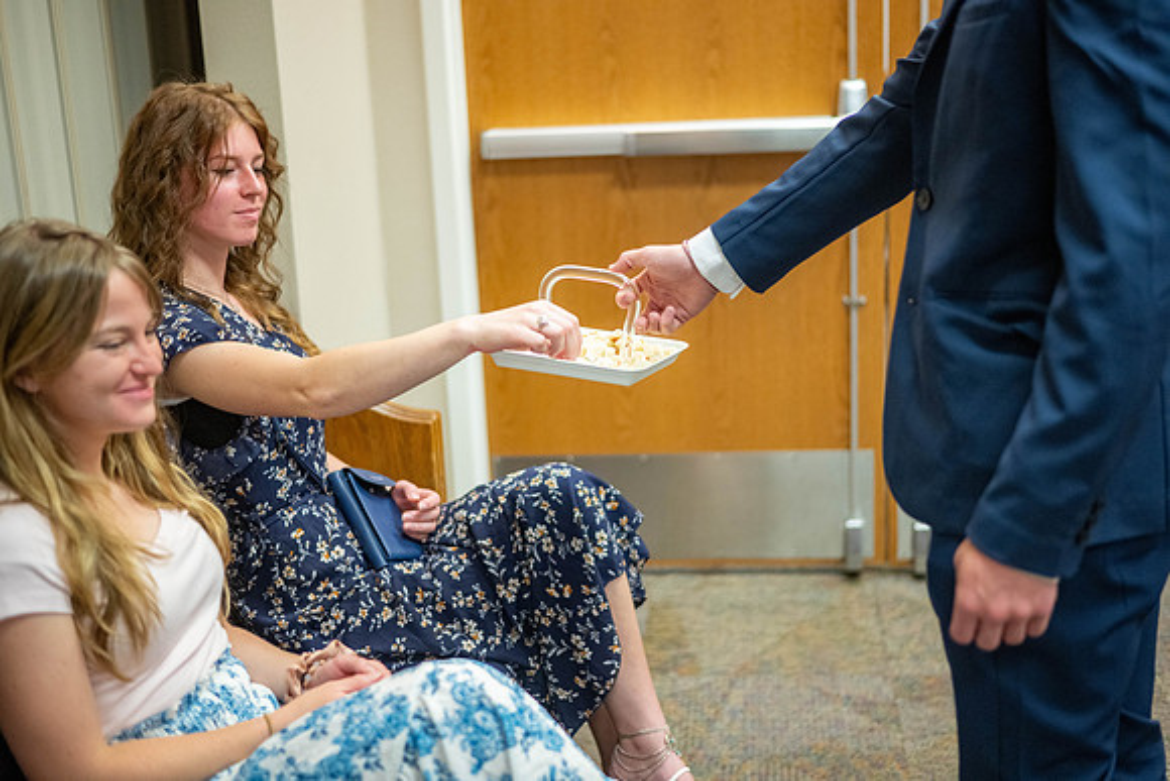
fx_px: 1625
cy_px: 390
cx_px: 585
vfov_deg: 27.0
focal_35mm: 50
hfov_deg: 39.6
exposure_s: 1/400
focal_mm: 50
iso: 1600
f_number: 1.8
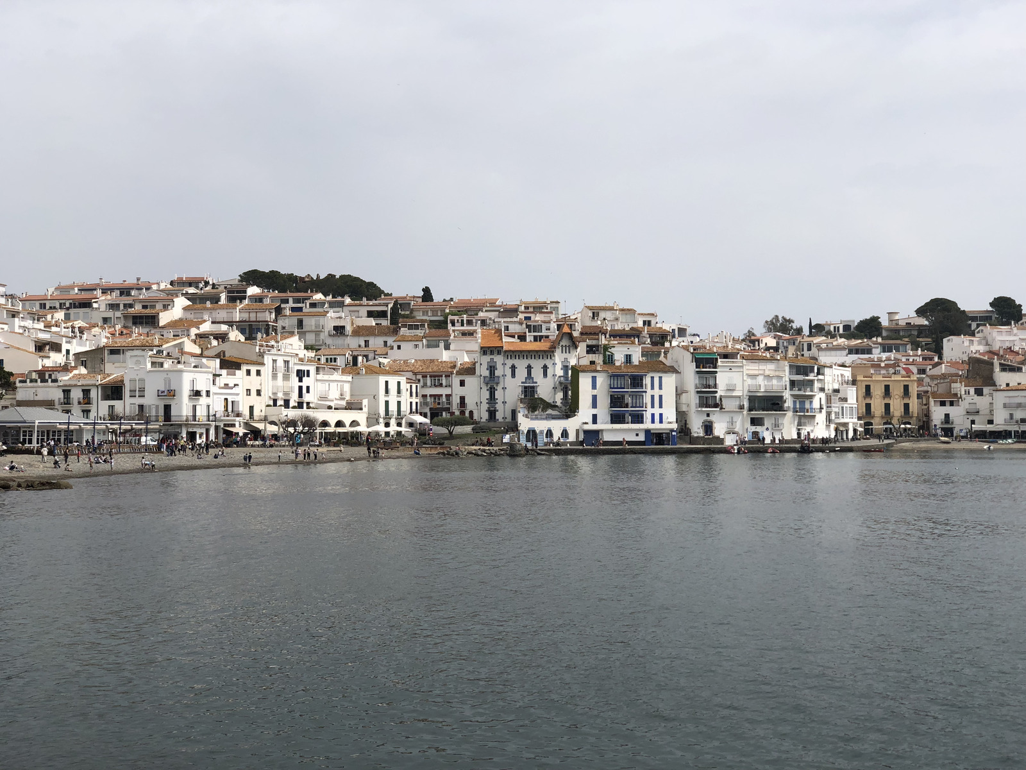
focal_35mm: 52
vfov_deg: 28.0
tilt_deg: +2.6
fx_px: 1541
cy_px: 385
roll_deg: +0.8
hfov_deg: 36.8
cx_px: 513
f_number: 2.4
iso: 16
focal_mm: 6
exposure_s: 1/2088
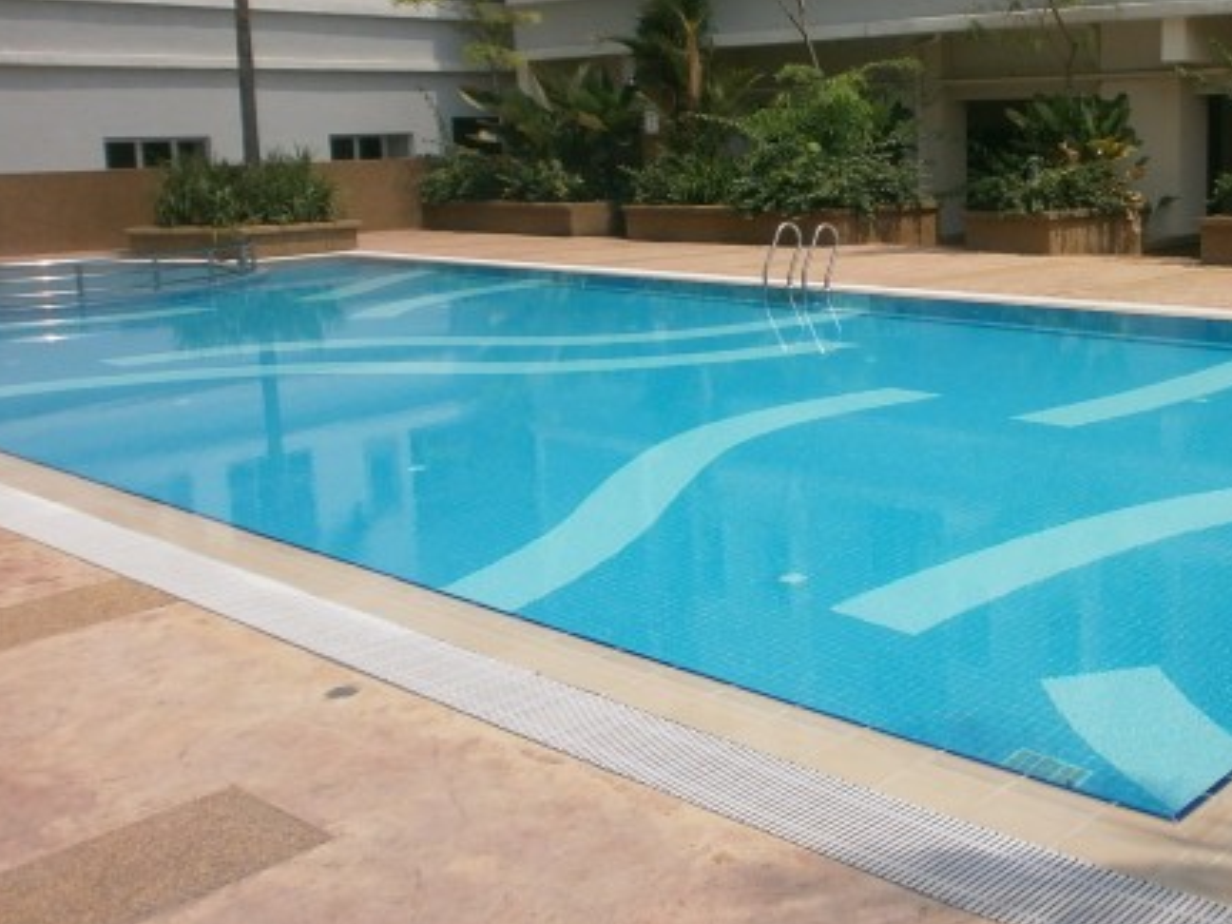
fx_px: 1424
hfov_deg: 45.5
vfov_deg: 35.7
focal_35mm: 40
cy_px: 339
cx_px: 887
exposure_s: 1/1250
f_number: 2.9
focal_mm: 4.8
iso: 100
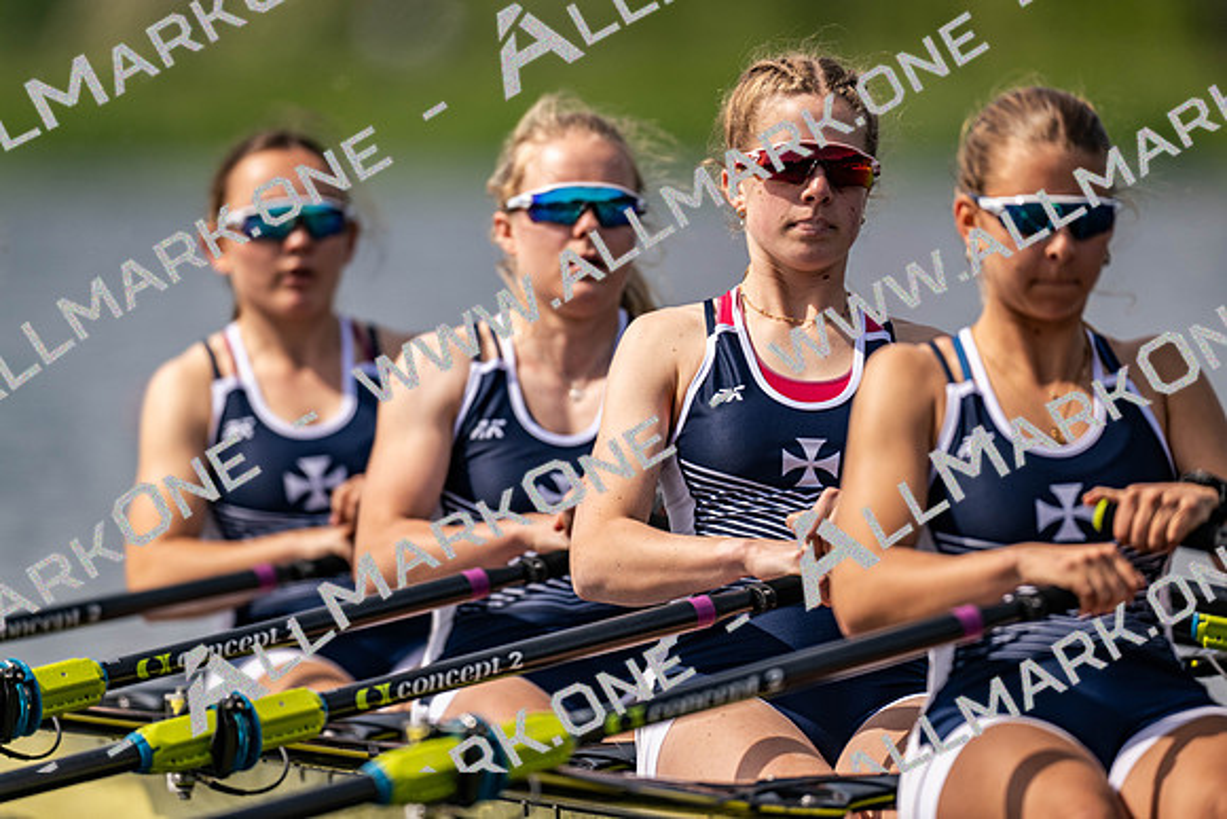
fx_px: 20454
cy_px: 410
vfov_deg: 2.3
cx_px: 614
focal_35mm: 600
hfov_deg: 3.4
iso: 200
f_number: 4
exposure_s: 1/2500
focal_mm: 600
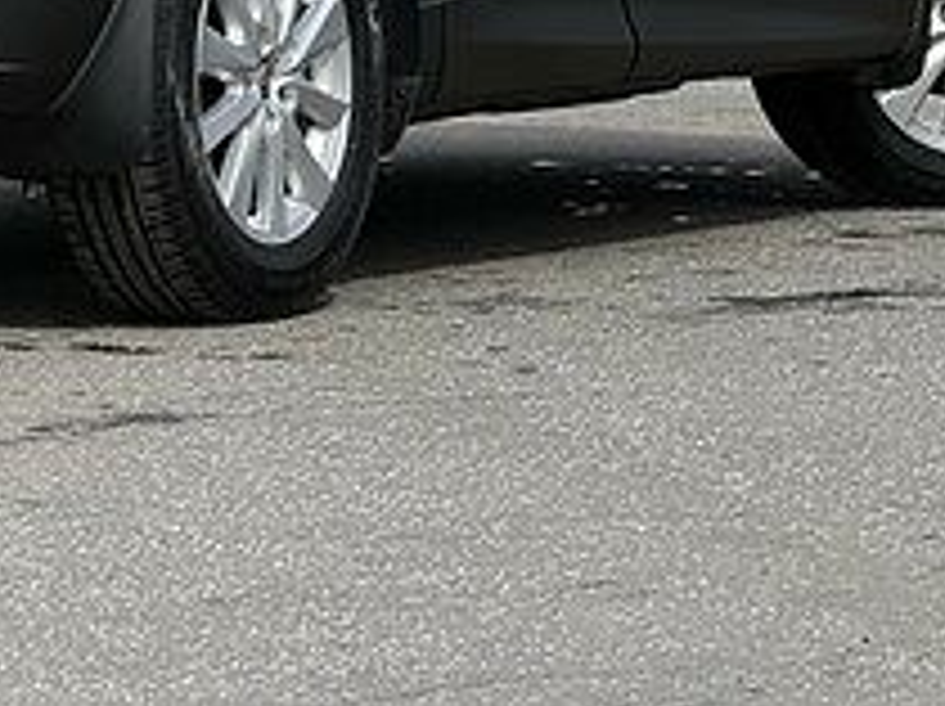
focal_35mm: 313
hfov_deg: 6.3
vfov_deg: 4.7
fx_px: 8535
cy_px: -211
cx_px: 54
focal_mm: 15.66
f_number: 2.8
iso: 50
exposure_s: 1/1422
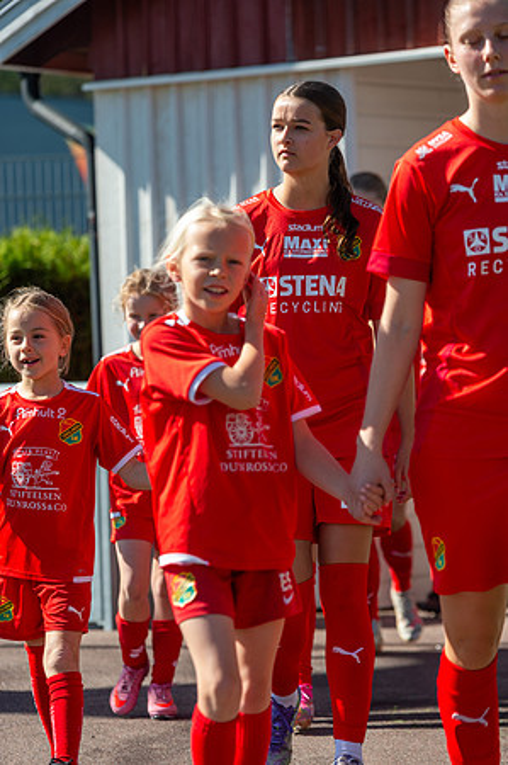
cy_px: 382
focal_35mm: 160
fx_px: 3394
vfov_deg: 12.9
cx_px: 254
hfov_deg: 8.6
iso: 320
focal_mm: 160
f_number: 5
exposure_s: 1/1250
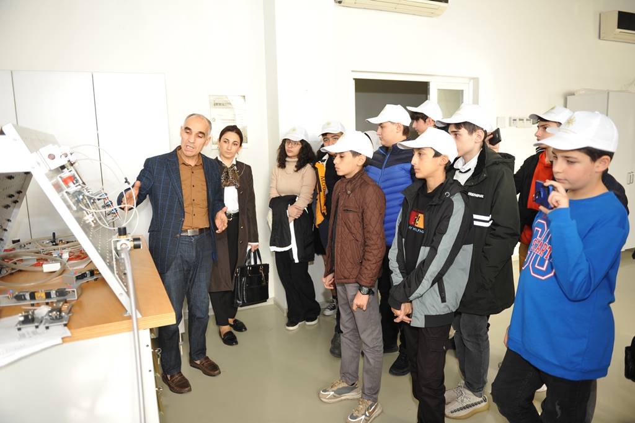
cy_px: 212
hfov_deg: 69.4
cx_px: 318
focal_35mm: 26
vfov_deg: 49.5
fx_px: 458
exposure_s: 1/100
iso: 500
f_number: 2.8
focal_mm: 26
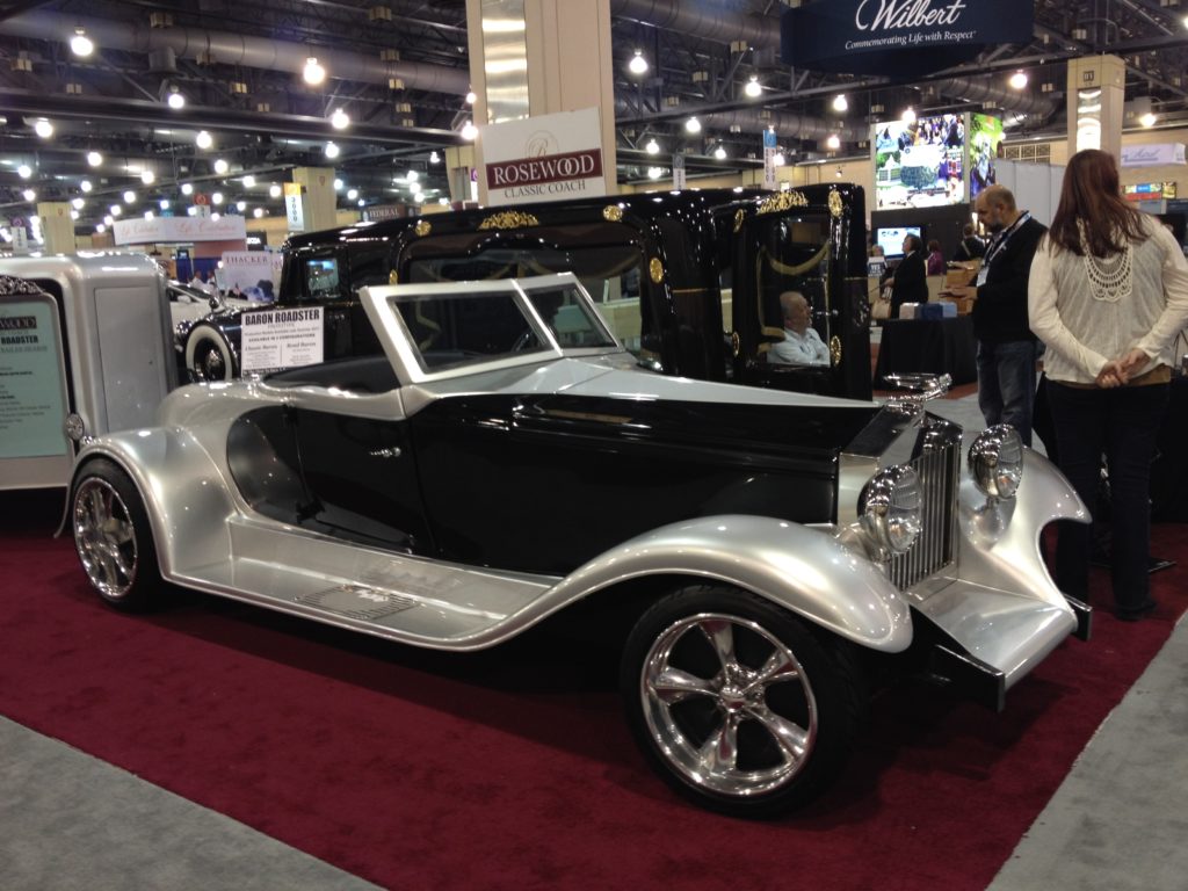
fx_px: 1201
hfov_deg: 52.6
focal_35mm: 35
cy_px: 446
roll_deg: +2.2
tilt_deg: -7.7
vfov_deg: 40.7
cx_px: 594
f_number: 2.4
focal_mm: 4.28
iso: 64
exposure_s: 1/20
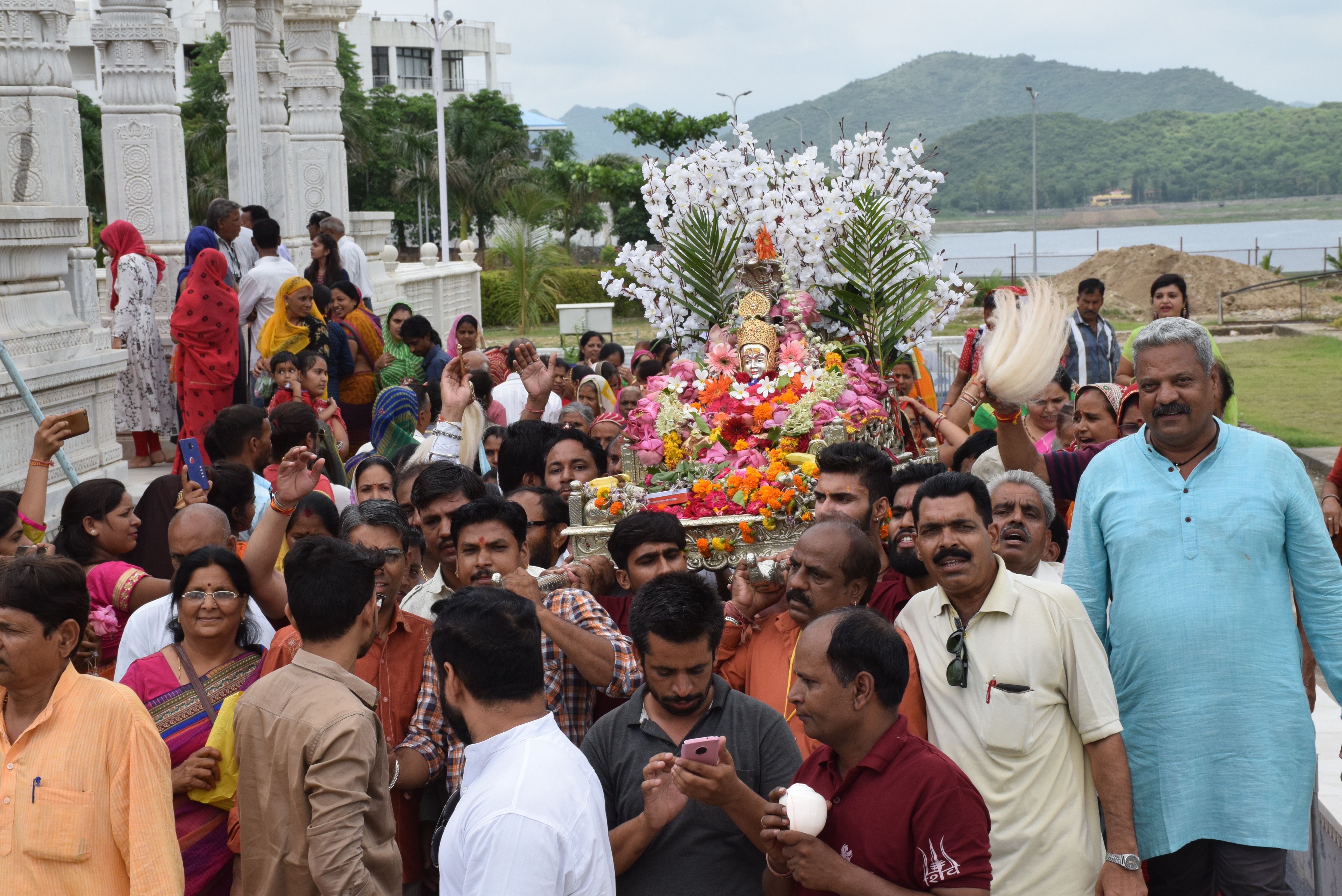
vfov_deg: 17.5
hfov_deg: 26.0
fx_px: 2908
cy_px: 448
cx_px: 671
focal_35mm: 78
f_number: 13
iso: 800
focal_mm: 52
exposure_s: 1/640
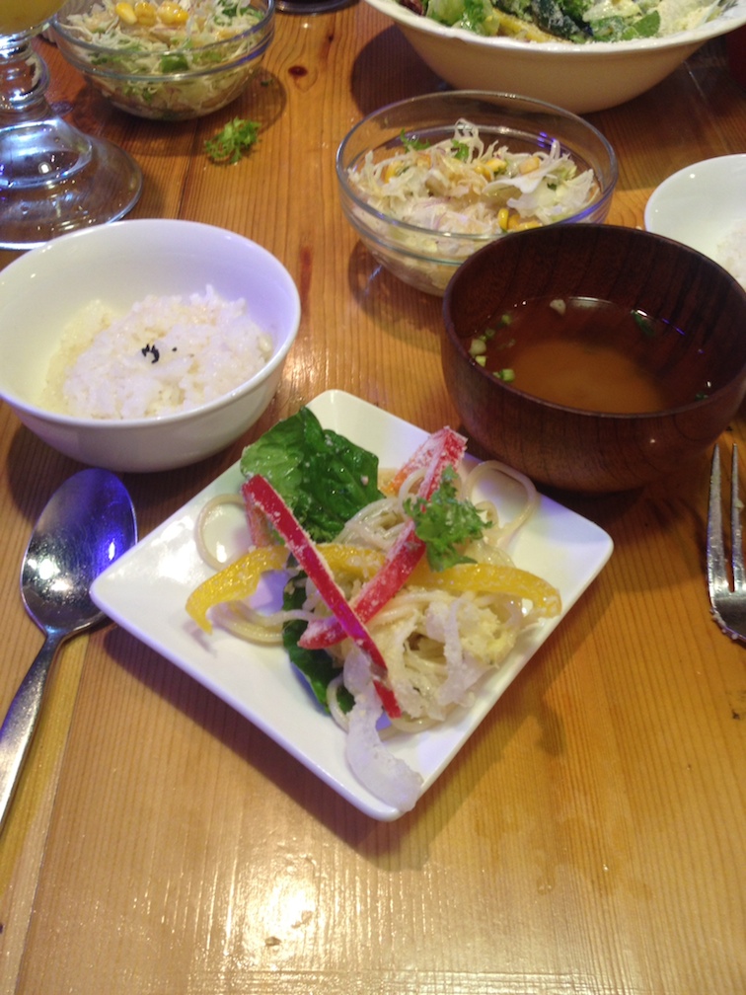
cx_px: 373
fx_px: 1006
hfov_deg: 40.7
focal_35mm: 35
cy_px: 498
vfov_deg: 52.6
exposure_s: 1/20
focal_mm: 4.28
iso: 80
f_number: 2.4
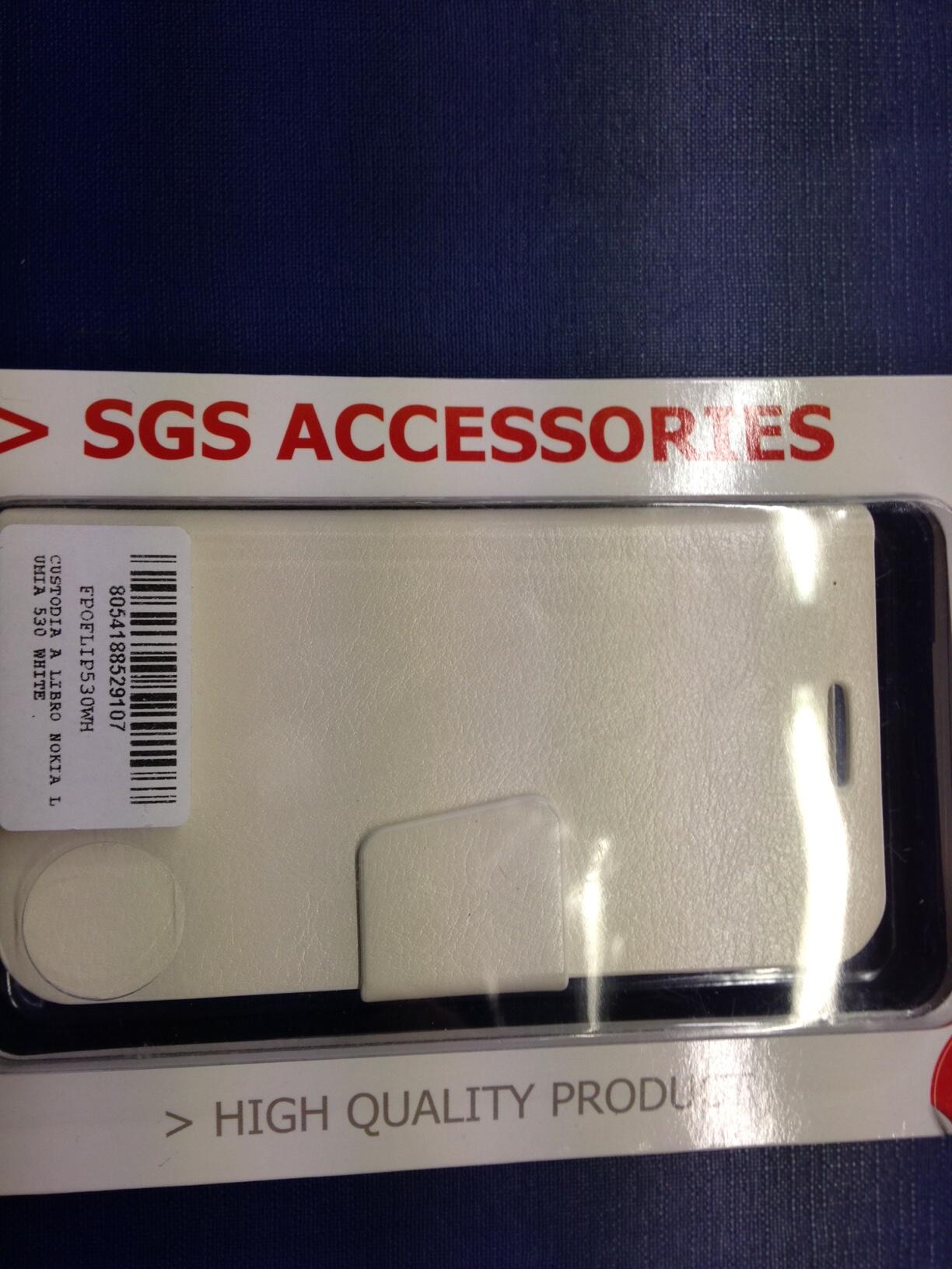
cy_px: 634
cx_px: 476
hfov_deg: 42.9
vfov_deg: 55.4
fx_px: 1210
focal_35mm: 33
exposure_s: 1/40
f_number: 2.4
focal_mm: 4.12
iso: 50
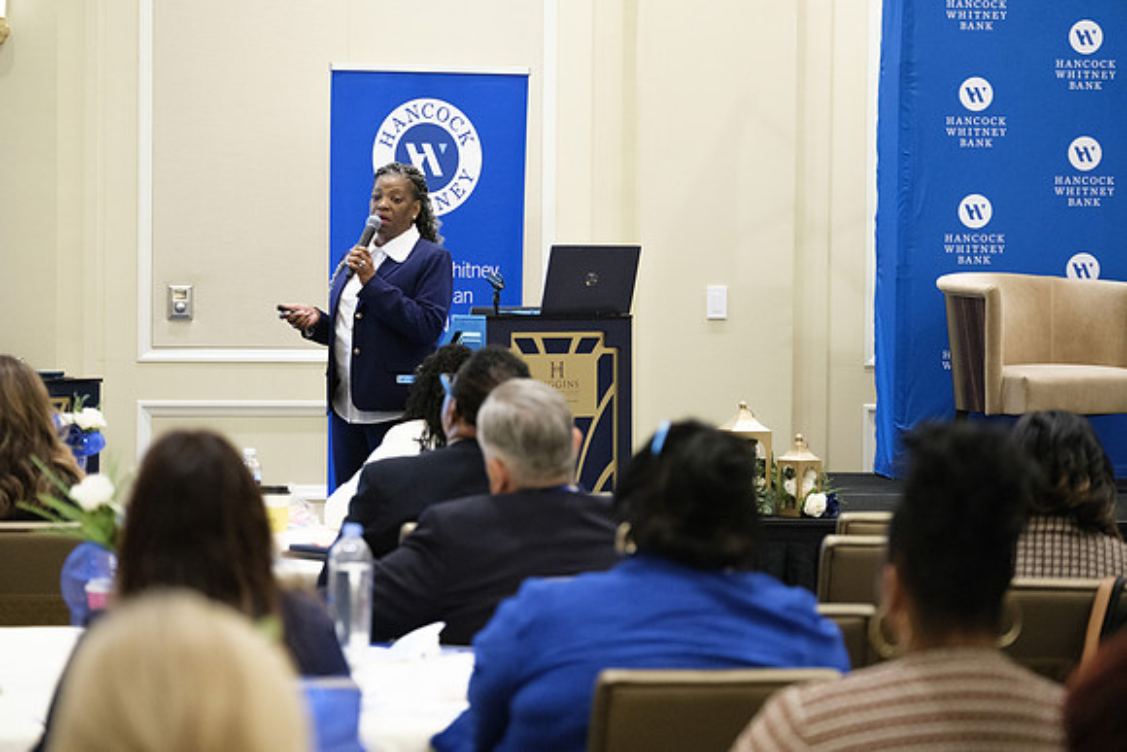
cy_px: 376
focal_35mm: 131
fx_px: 4102
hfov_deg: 15.6
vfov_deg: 10.5
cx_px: 564
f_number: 2.8
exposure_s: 1/160
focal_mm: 87.1
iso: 3200
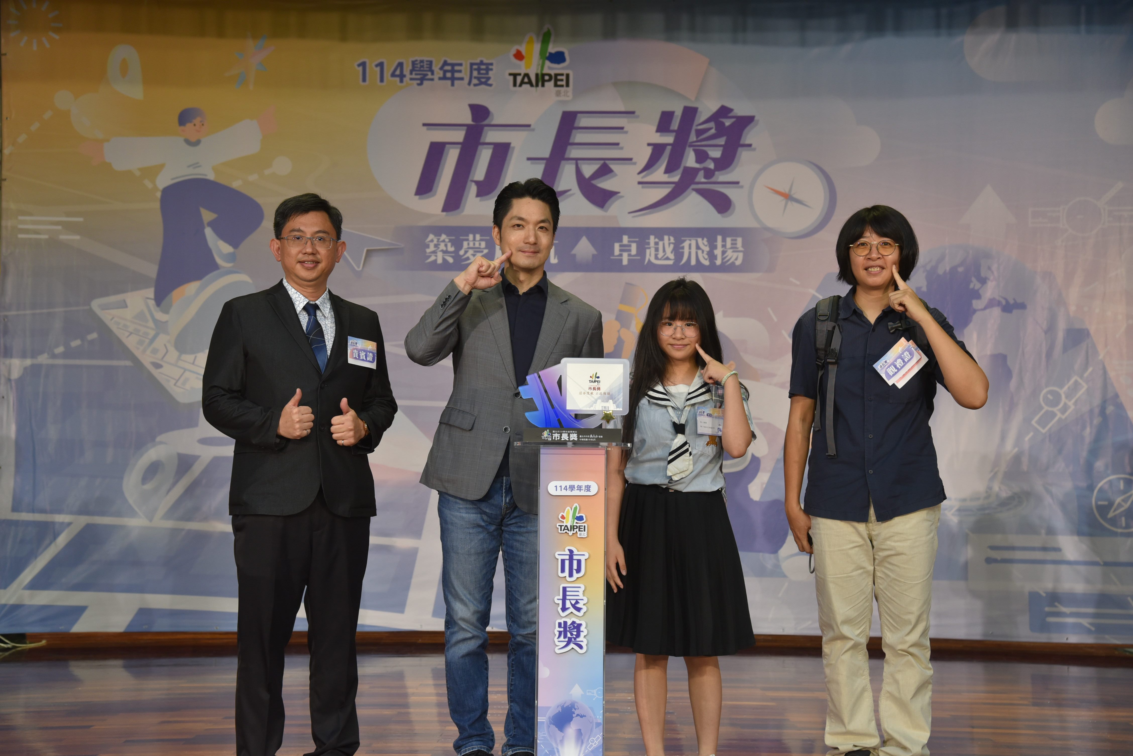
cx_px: 566
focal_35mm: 55
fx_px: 1731
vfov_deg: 24.6
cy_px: 378
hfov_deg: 36.2
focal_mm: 55
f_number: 5.6
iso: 800
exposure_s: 1/125
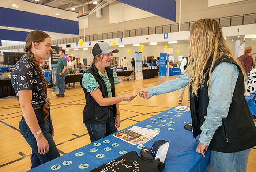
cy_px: 85
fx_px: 192
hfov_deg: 67.3
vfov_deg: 48.1
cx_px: 125
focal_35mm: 27
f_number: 3.5
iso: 400
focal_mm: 26.5
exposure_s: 1/100
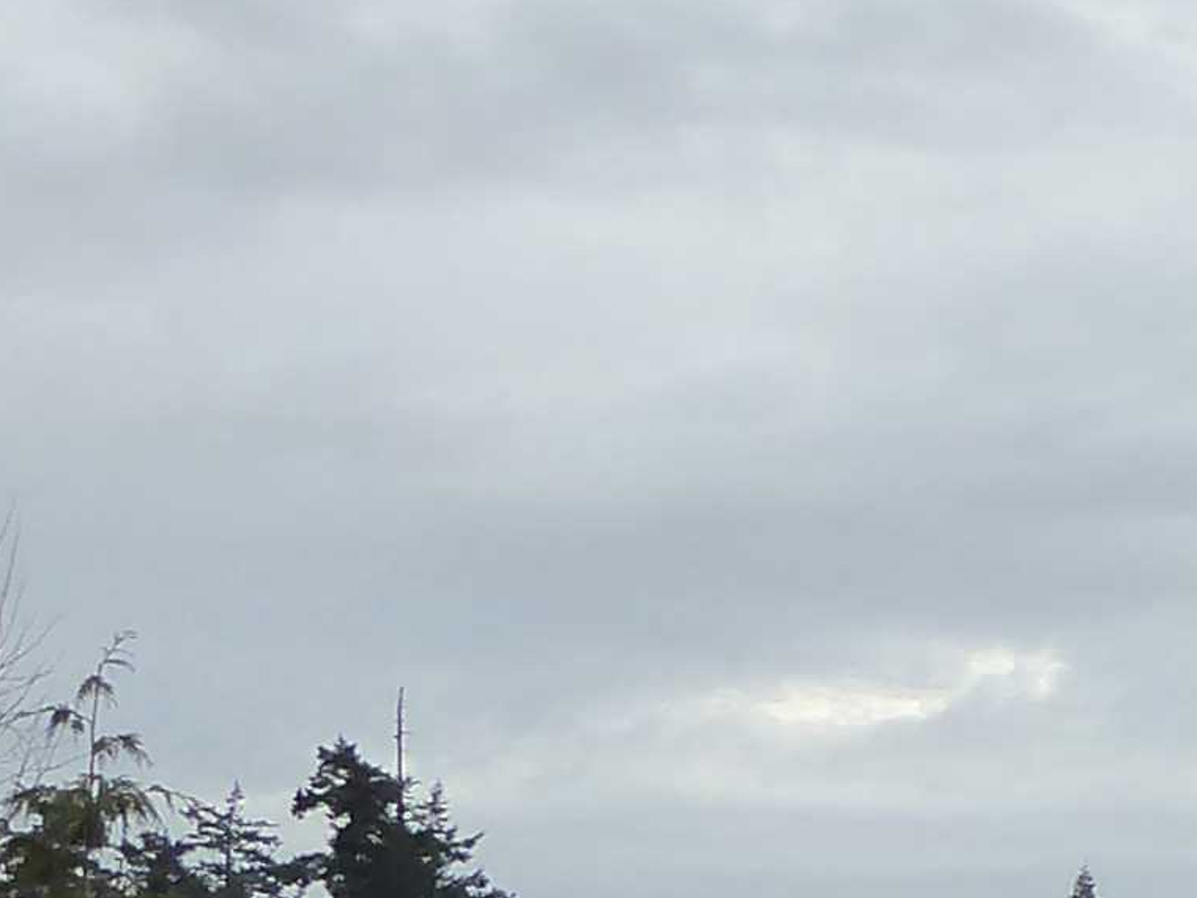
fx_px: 6190
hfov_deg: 9.9
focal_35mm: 179
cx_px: 2740
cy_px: 1298
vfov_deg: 8.1
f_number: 3.6
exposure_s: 1/250
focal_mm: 5.8
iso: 160
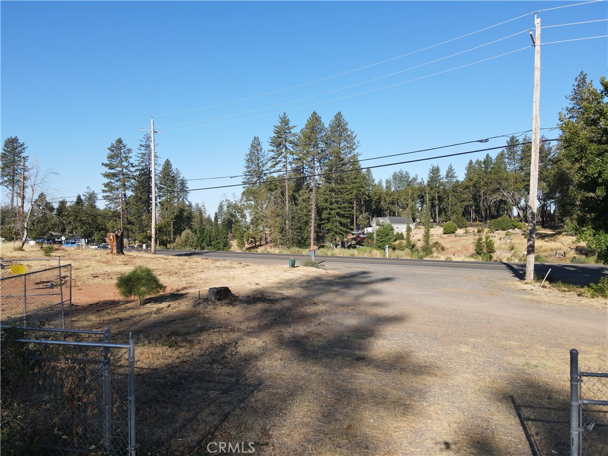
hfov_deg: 71.6
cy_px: 228
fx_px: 422
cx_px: 304
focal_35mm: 24
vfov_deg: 56.8
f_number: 2.8
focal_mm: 4.5
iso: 110
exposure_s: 1/500
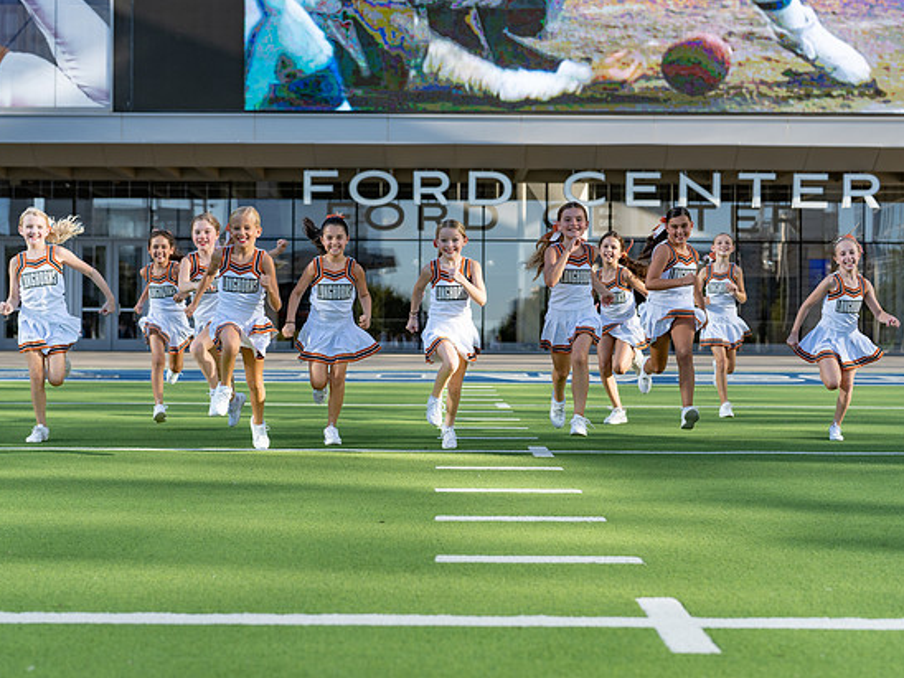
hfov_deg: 33.8
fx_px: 1489
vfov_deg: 25.7
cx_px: 428
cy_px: 348
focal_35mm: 57
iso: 160
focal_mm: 50
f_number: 2.8
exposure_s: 1/1250
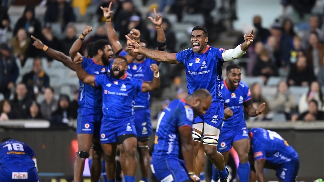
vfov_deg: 2.9
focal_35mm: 420
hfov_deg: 5.1
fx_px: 3608
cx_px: 162
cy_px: 105
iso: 4000
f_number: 2.8
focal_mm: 400
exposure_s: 1/1250
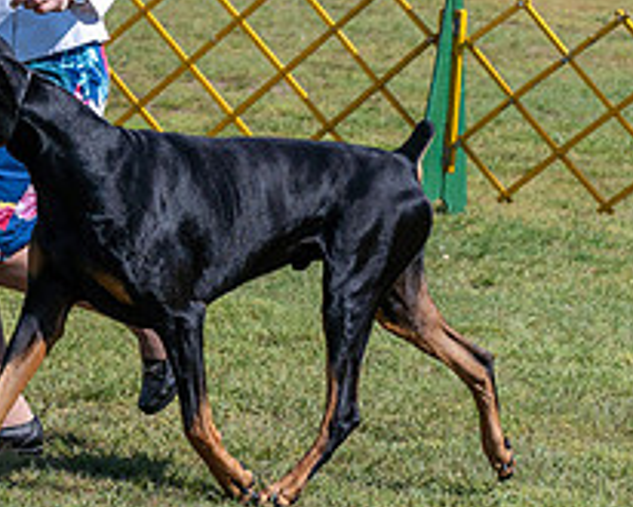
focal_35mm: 349
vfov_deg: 4.4
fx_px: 6541
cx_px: 109
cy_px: 37
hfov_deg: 5.5
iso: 250
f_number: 6.3
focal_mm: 106
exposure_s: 1/1250
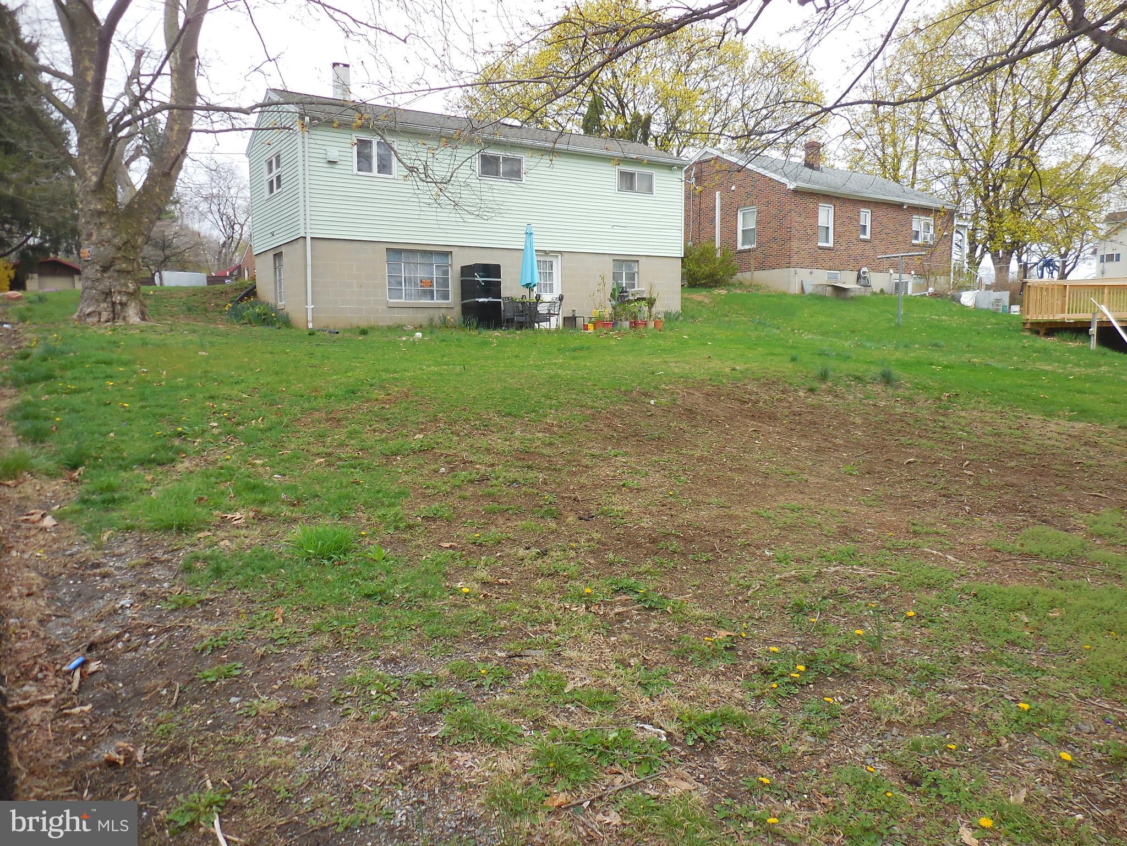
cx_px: 564
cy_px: 423
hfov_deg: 69.4
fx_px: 814
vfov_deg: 54.9
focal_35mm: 25
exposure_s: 1/200
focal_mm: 4.5
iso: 125
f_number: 3.7
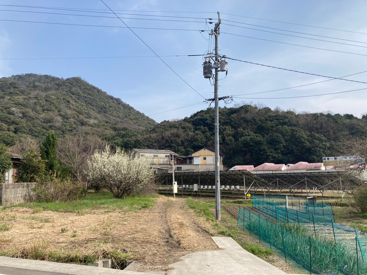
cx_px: 184
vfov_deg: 49.7
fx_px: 297
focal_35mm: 28
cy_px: 138
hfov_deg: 63.4
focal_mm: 3.99
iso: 20
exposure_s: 1/2183
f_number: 1.8
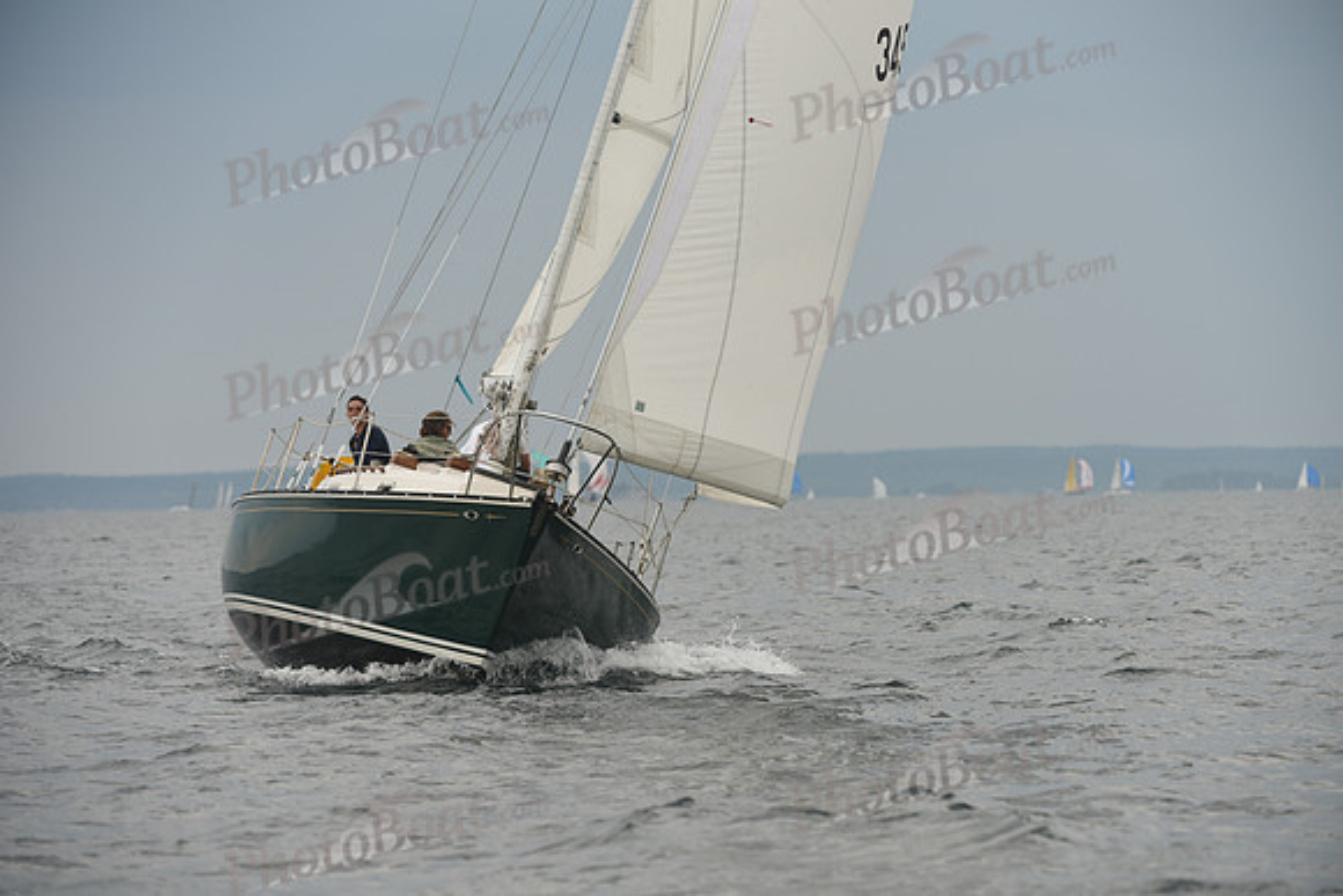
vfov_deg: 6.9
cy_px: 448
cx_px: 672
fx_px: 7463
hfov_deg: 10.3
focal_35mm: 200
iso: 250
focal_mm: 200
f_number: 4.5
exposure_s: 1/800
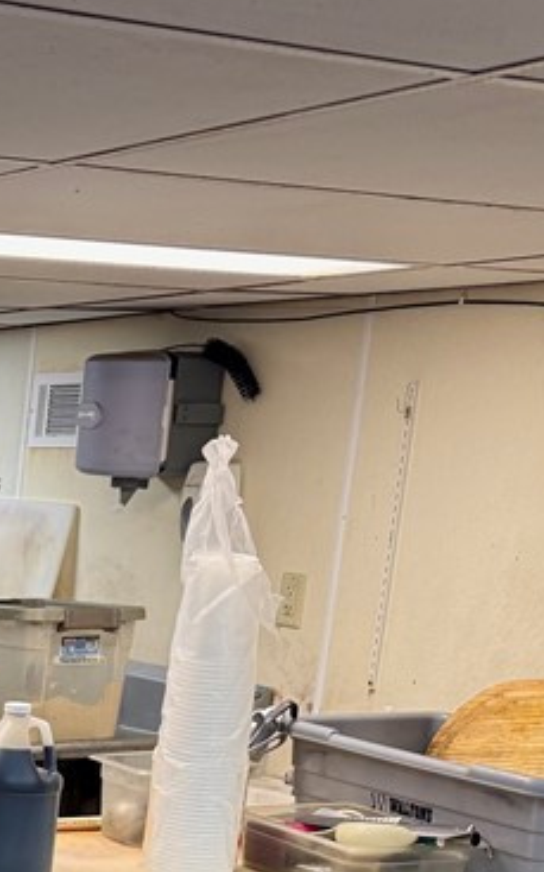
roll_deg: -3.0
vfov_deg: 27.3
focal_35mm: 71
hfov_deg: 15.8
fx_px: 1686
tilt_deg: -12.7
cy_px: 874
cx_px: -418
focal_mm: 6.76
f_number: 1.78
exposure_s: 1/60
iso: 160
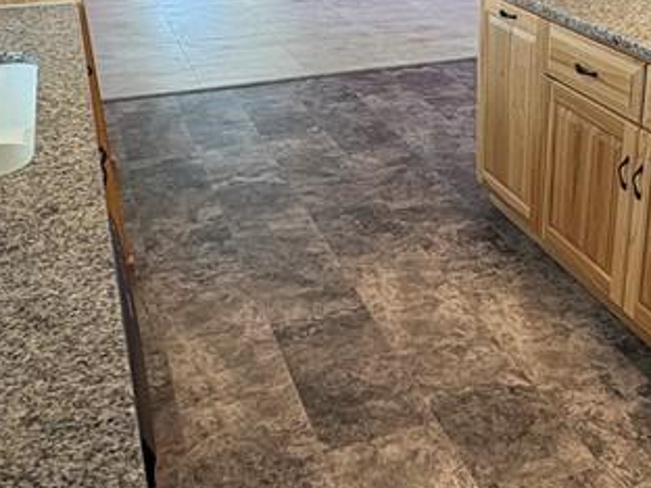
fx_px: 865
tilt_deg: -23.7
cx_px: 474
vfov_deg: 31.4
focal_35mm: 46
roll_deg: -0.4
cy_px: 186
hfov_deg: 40.3
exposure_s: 1/60
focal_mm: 2.22
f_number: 2.2
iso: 200
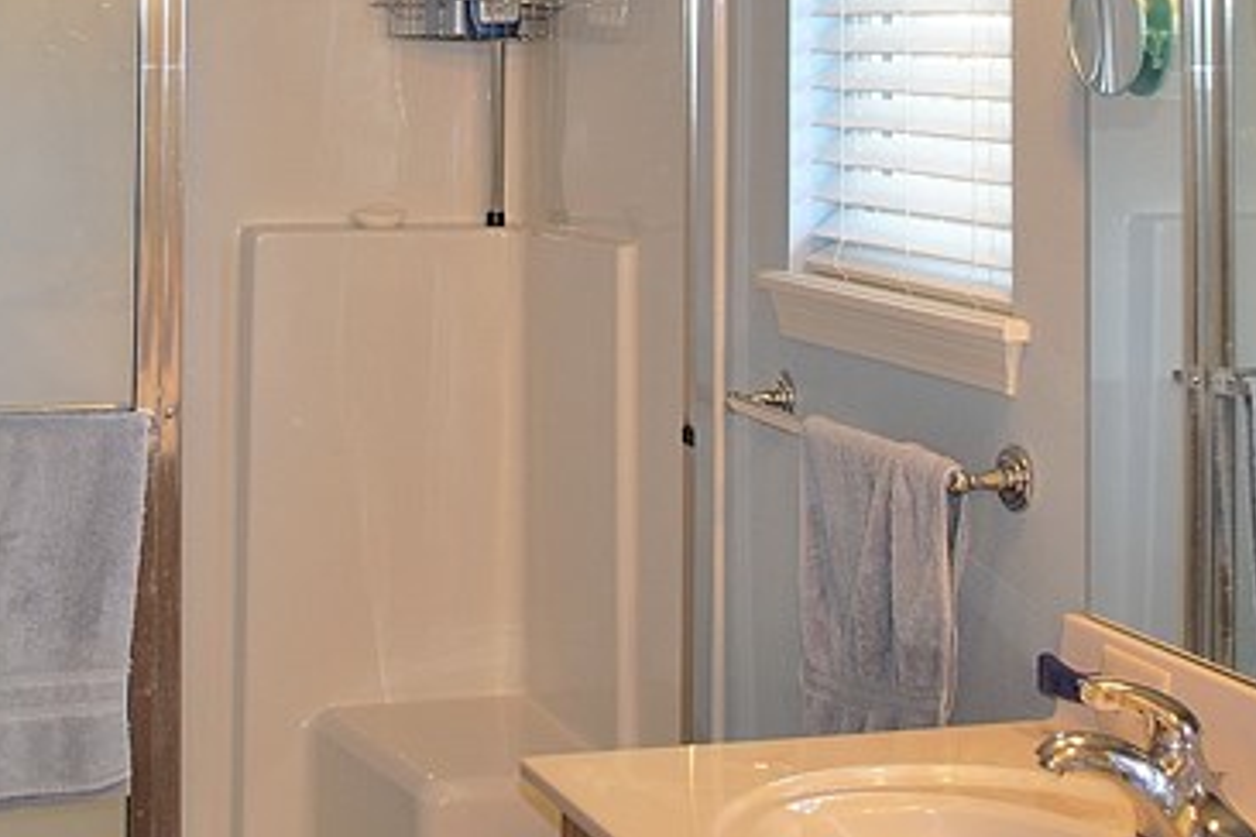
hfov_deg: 25.3
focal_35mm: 80
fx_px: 2791
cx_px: 441
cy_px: -223
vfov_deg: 16.2
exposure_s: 1/20
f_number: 3.5
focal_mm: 18
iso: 200
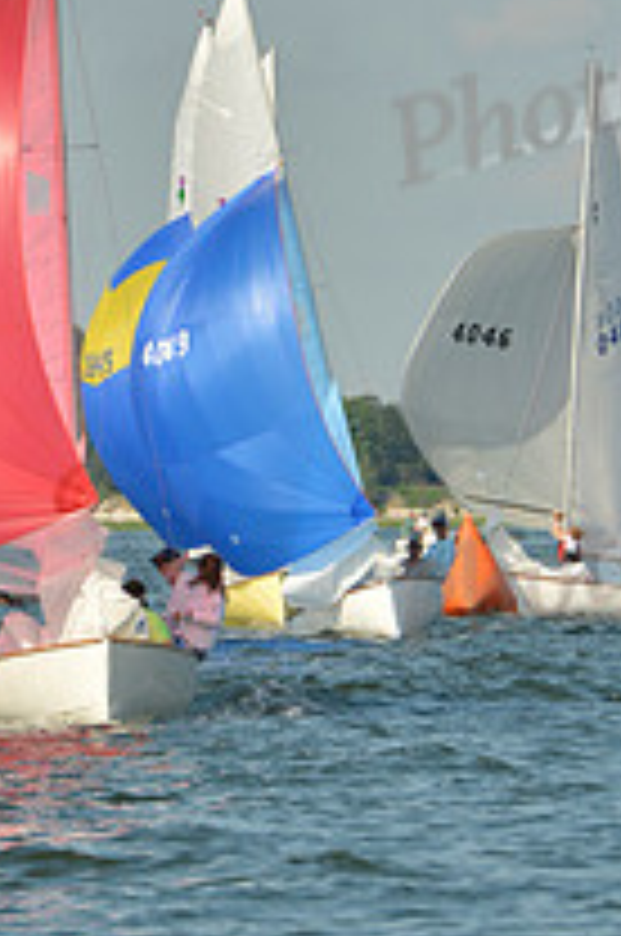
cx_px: 160
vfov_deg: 3.7
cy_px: 369
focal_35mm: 559
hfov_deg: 2.5
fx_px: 14511
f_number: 6.3
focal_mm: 200
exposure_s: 1/1600
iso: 200
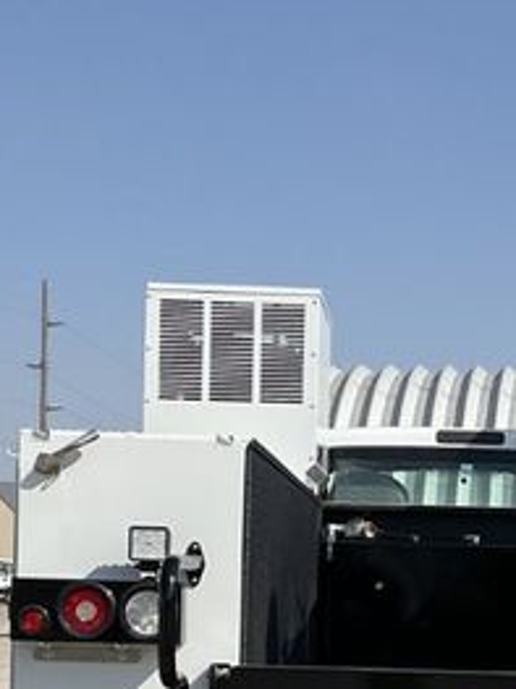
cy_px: 627
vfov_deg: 20.4
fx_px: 1870
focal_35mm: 94
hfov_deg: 15.5
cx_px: 477
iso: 25
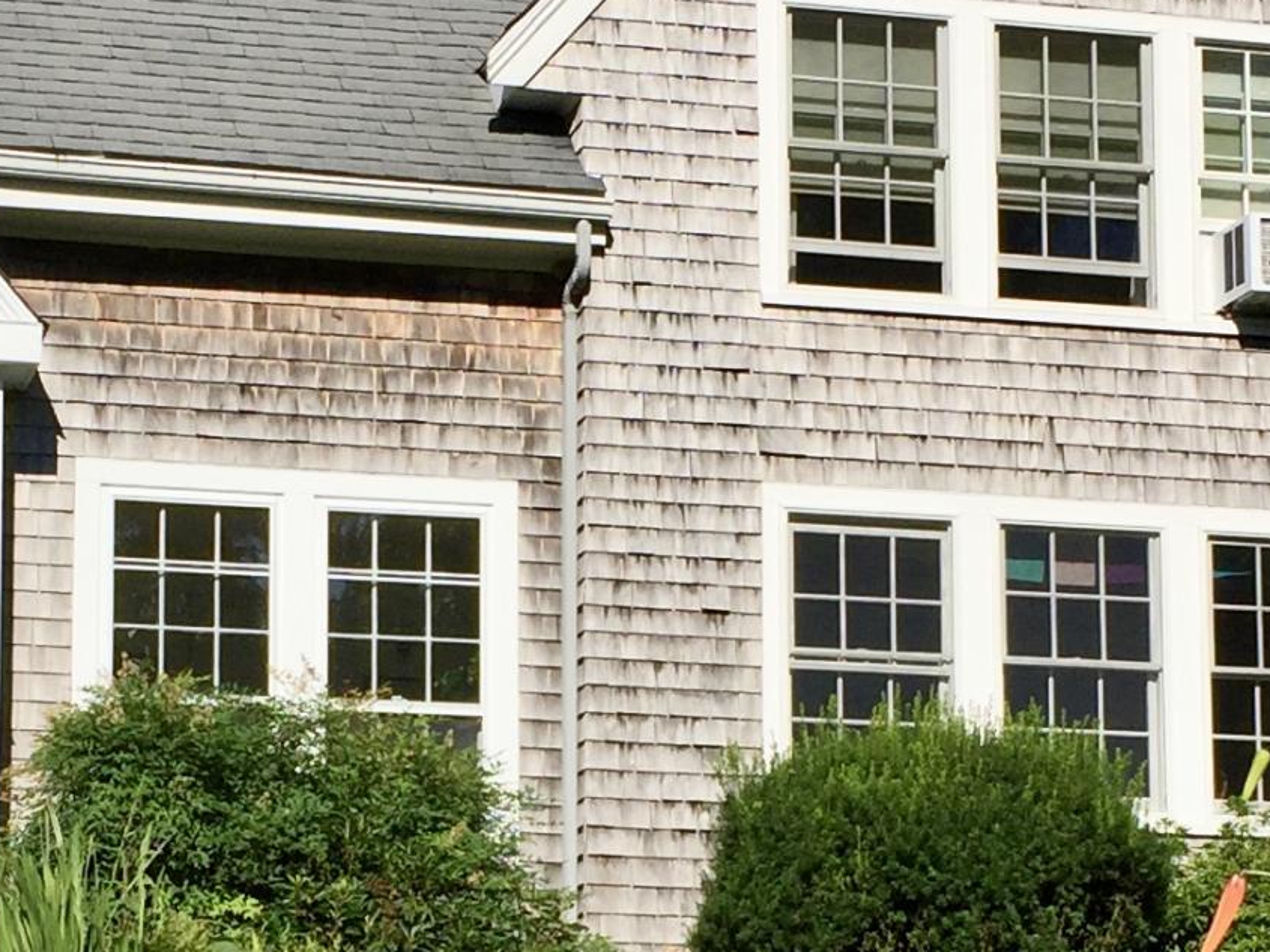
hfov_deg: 19.0
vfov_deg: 14.2
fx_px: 3777
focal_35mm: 103
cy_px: 815
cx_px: 433
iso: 32
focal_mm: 4.15
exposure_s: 1/3597
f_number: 2.2
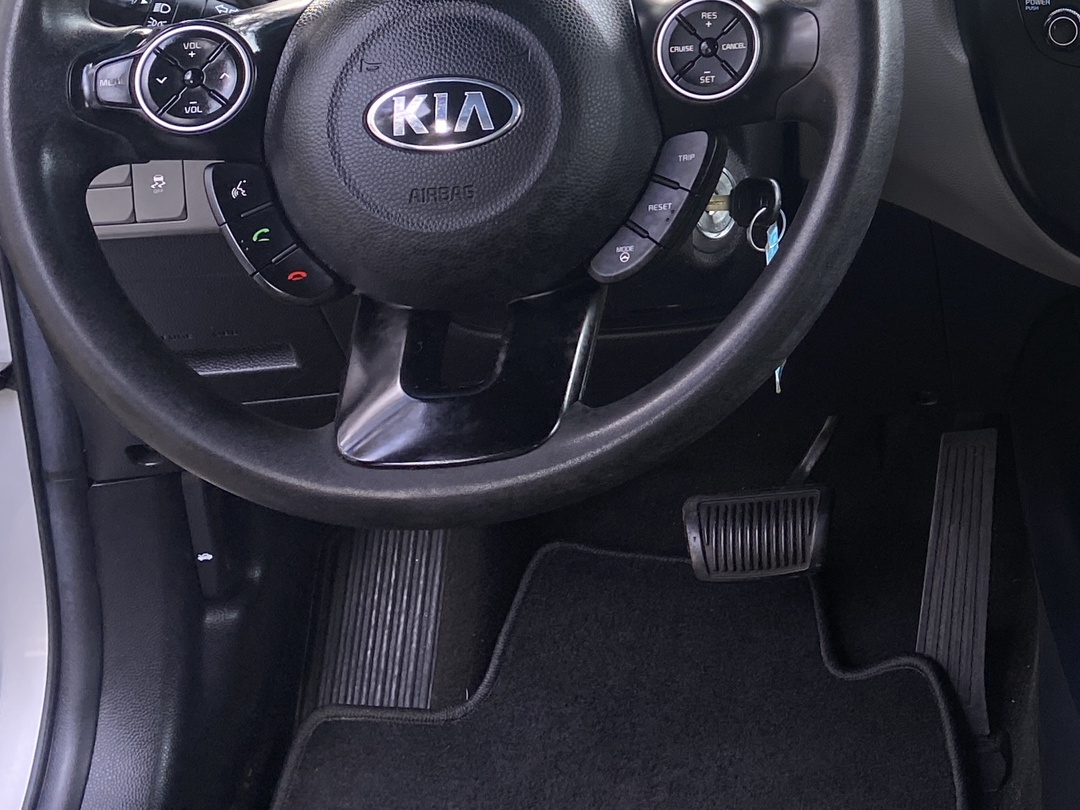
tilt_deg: -14.0
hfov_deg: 27.0
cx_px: 1229
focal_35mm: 65
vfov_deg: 21.2
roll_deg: -1.3
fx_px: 2028
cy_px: -141
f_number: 1.8
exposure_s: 1/122
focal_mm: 4.25
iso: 32
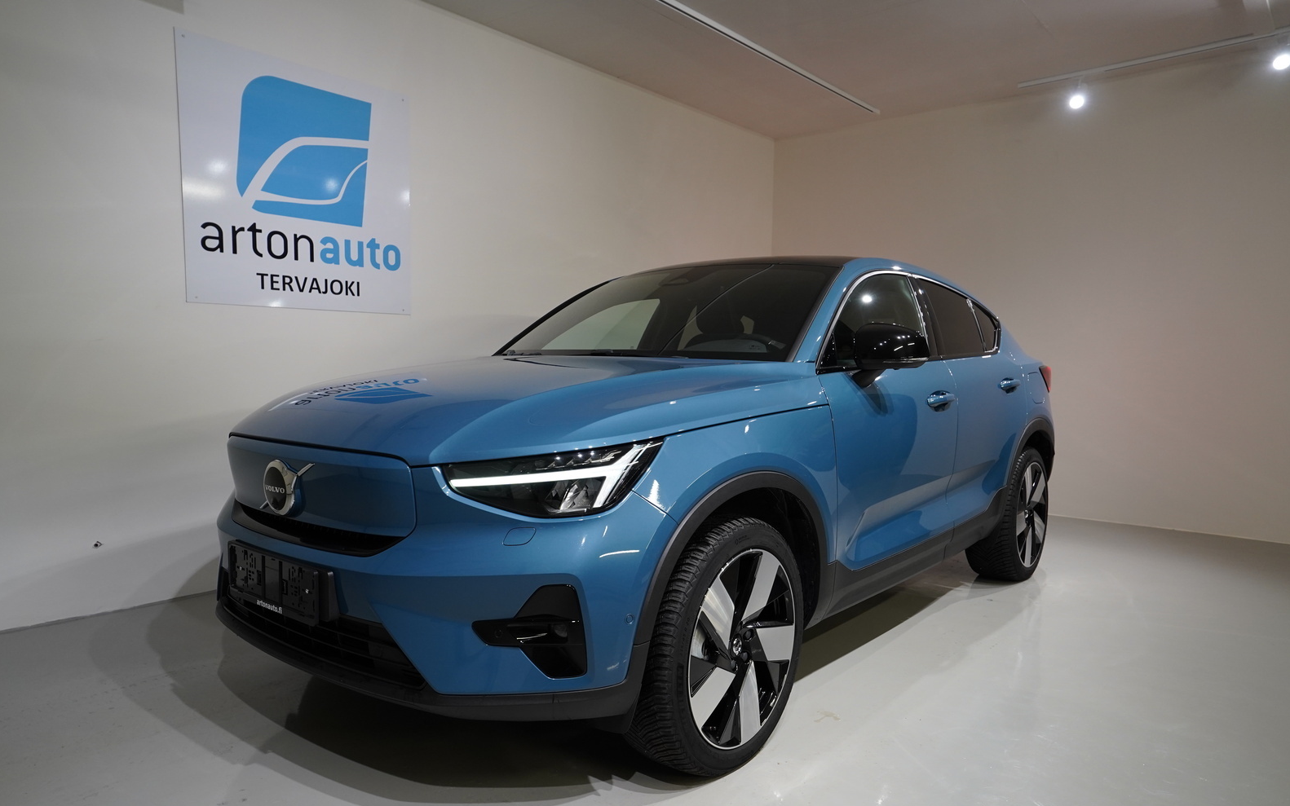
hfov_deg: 74.8
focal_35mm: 24
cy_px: 434
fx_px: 844
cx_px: 643
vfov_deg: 51.0
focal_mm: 23
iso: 1250
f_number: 4
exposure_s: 1/160
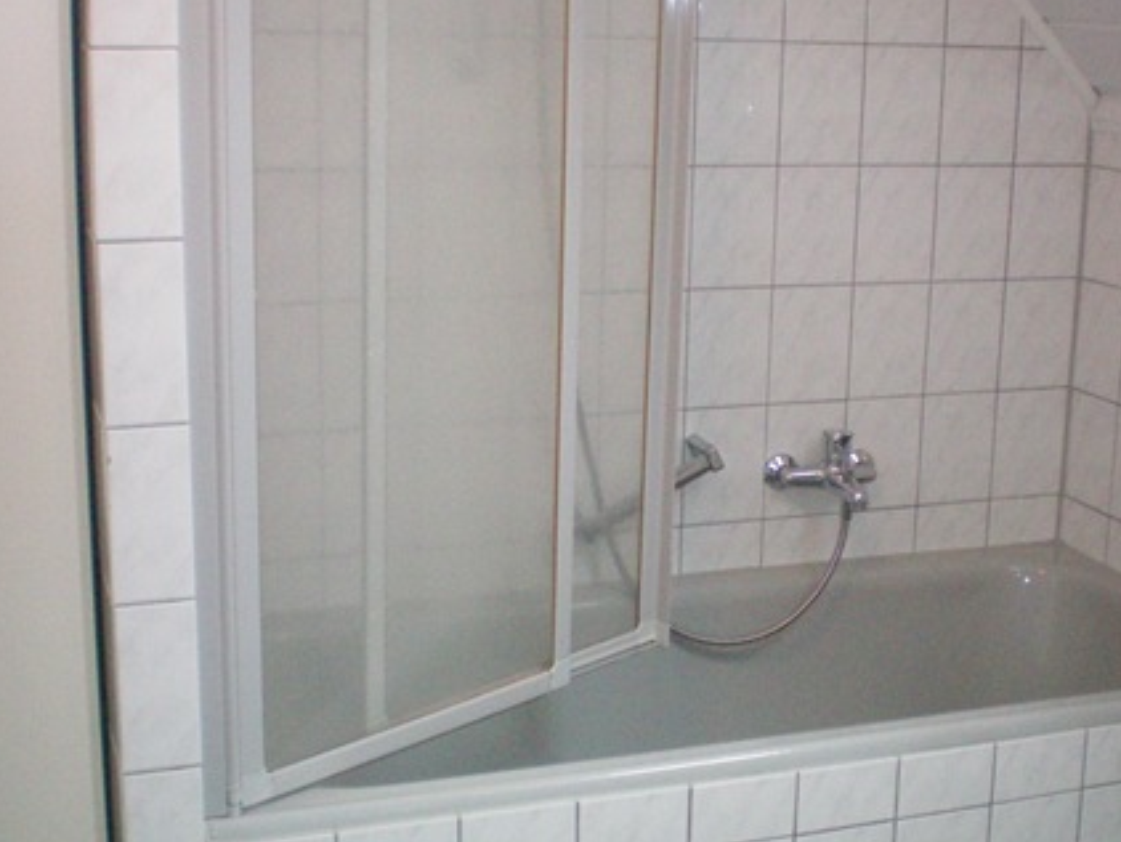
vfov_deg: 27.0
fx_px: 1750
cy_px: 380
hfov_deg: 35.4
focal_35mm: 54
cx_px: 653
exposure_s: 1/60
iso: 400
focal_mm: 6.3
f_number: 3.1
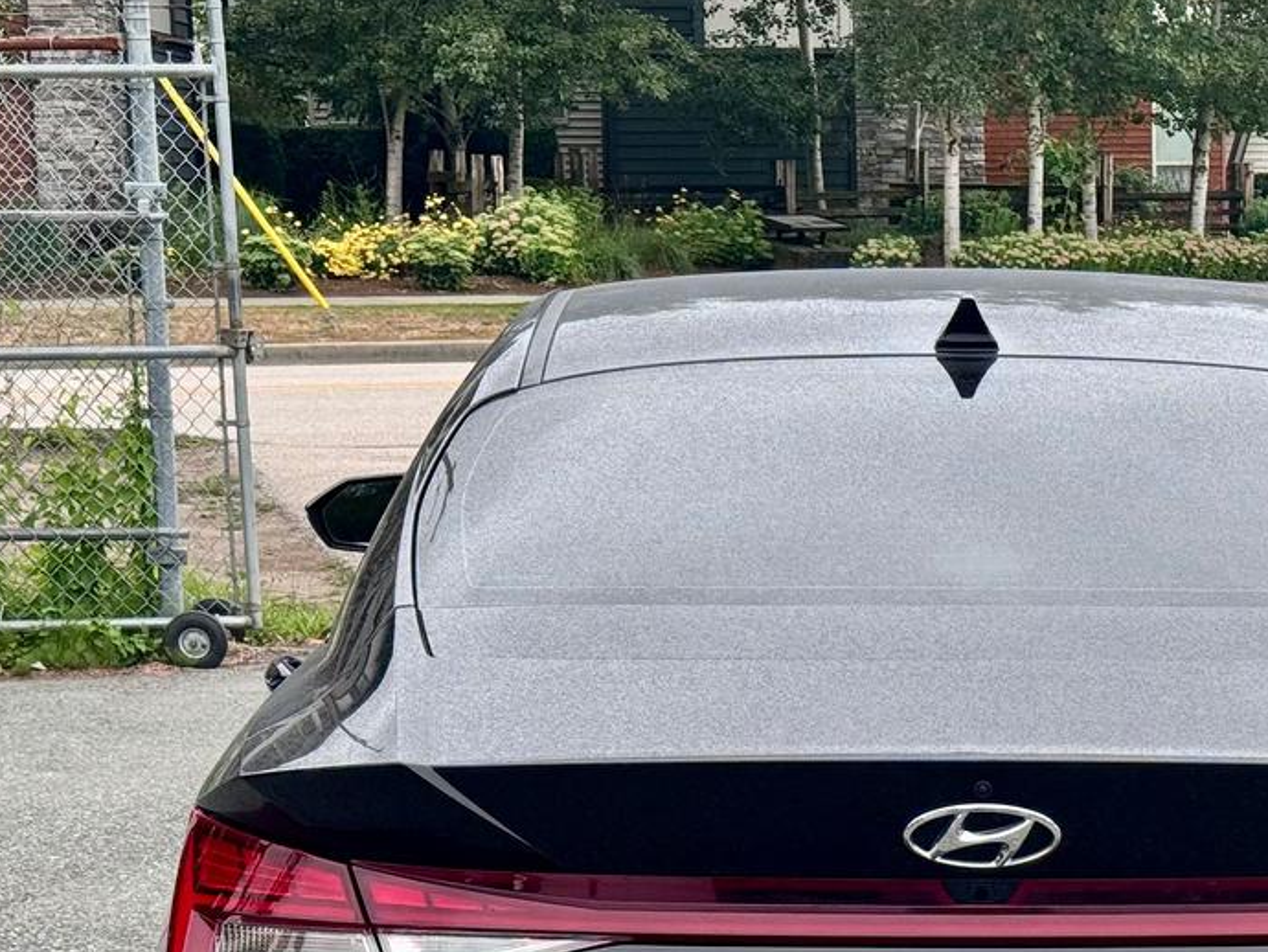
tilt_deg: -9.1
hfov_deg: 21.7
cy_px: 777
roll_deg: +1.0
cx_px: 1038
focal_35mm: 89
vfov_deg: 16.5
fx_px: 3261
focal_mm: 6.76
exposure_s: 1/822
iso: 64
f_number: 1.78
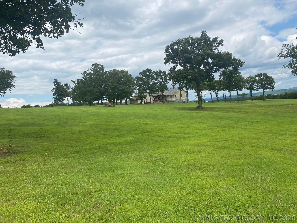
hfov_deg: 67.3
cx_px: 148
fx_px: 223
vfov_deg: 53.1
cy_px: 112
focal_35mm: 26
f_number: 1.8
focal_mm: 4.25
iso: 32
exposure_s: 1/3401
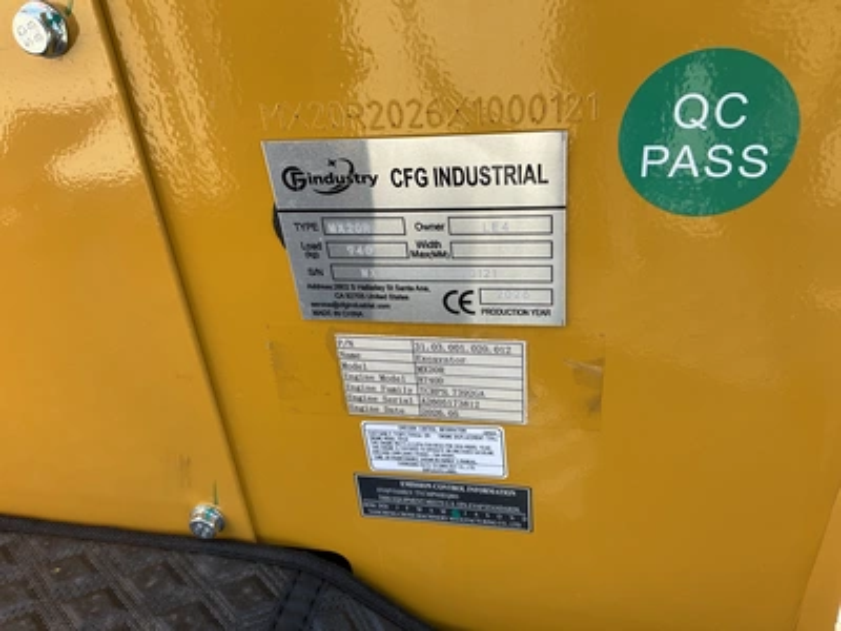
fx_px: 705
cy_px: 316
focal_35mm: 29
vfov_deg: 48.2
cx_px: 420
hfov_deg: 61.7
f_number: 1.8
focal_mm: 3
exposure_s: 1/141
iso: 20
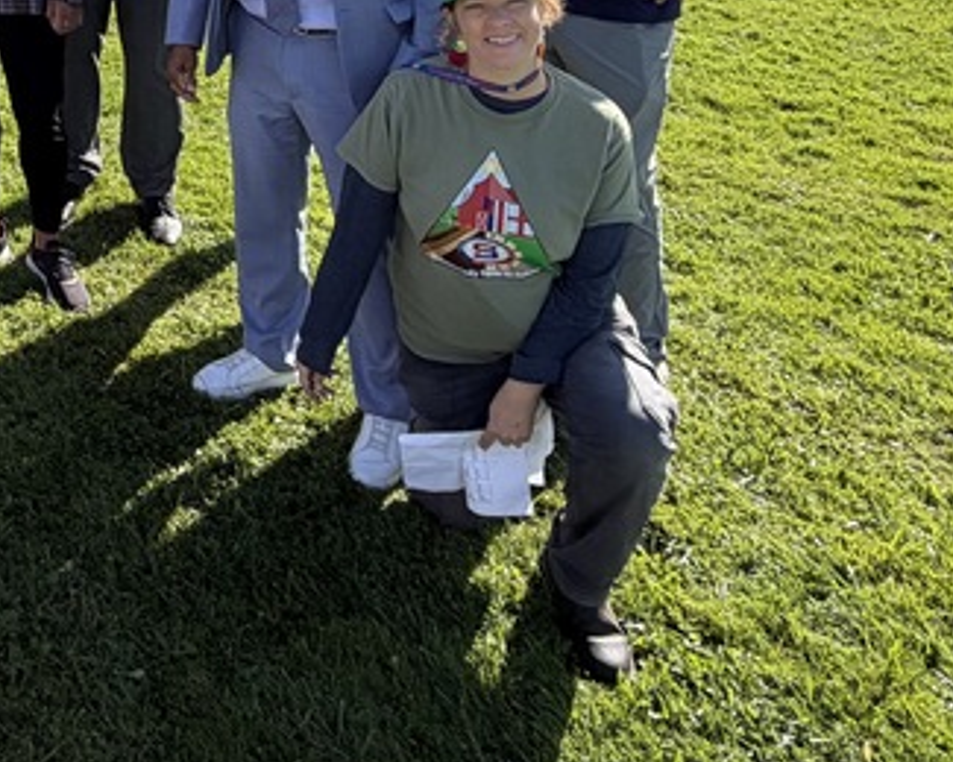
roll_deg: -1.9
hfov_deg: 37.1
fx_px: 1213
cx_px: -59
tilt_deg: -10.4
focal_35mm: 43
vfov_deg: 30.8
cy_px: -97
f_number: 2.2
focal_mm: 2.22
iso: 32
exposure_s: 1/770
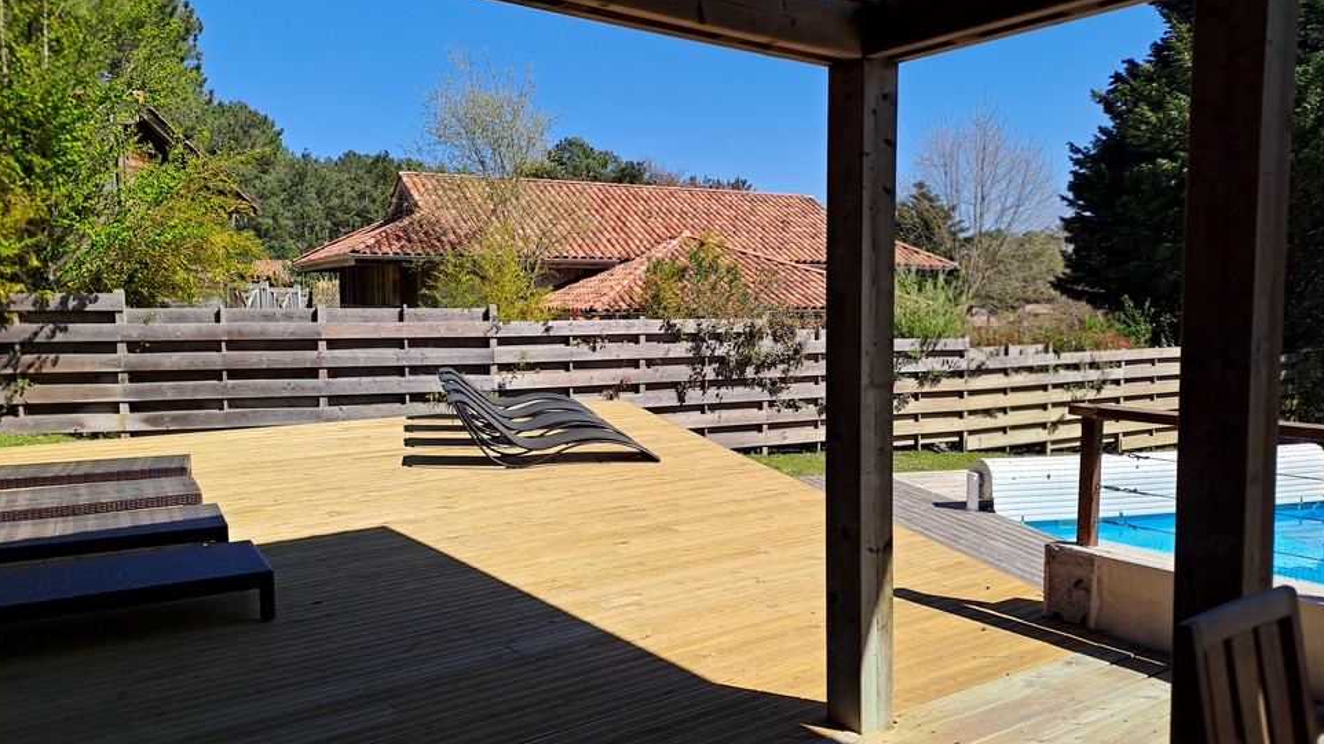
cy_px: 392
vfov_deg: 40.2
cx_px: 668
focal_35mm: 29
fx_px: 1018
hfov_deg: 66.1
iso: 32
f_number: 1.8
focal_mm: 4.65
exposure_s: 1/1629
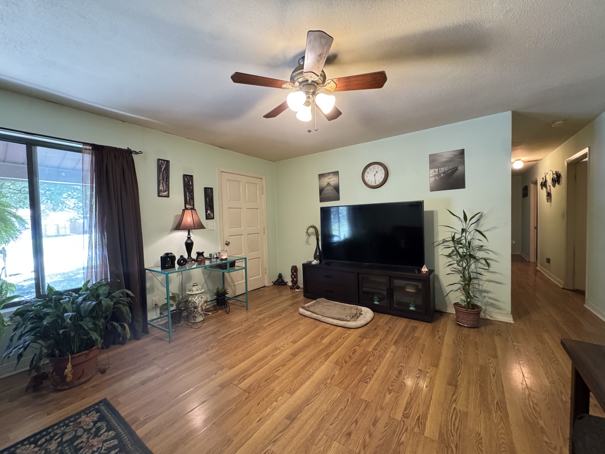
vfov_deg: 85.7
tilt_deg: -1.8
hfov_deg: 102.1
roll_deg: +1.0
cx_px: 302
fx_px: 245
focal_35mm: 14
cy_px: 227
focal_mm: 2.22
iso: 1250
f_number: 2.2
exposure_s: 1/60
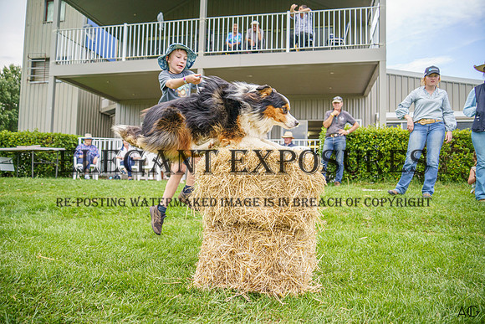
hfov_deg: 65.5
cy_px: 162
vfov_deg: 46.4
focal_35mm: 28
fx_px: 377
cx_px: 242
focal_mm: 28
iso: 640
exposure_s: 1/1600
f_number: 2.8
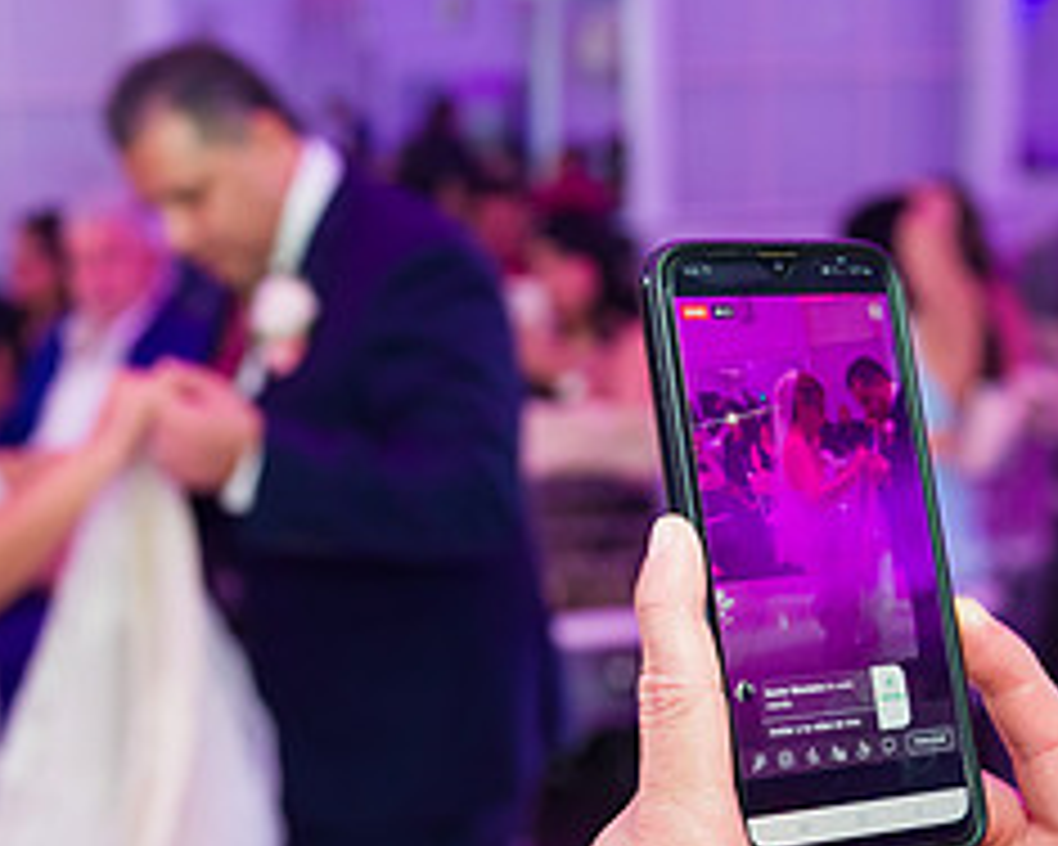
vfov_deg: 23.5
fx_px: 2035
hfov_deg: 28.8
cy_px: 389
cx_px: 288
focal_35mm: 65
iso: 800
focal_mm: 28
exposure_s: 1/125
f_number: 3.2
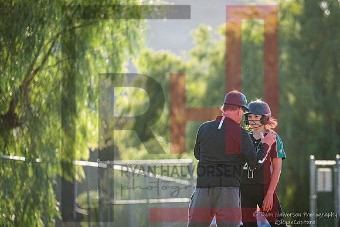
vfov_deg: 4.7
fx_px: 2788
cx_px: 251
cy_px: 161
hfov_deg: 7.0
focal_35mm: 295
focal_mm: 200
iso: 400
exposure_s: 1/2500
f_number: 2.8
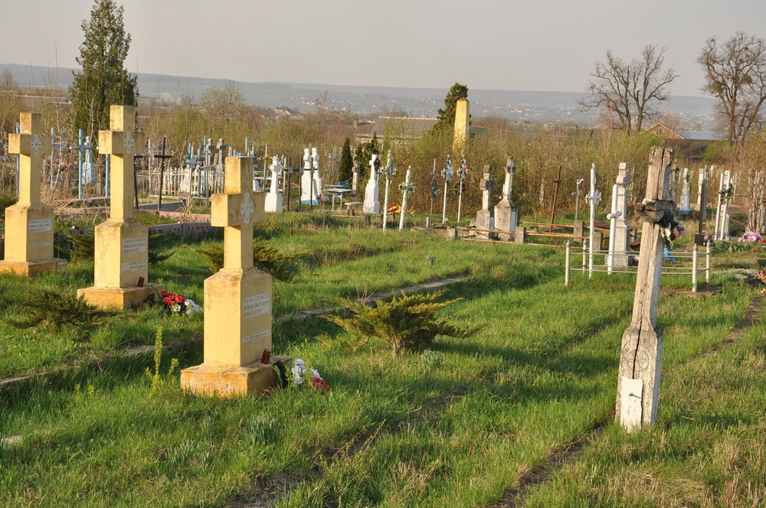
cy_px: 254
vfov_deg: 18.9
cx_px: 383
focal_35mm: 72
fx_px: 1530
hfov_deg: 28.1
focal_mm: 48
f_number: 8
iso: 250
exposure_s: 1/250
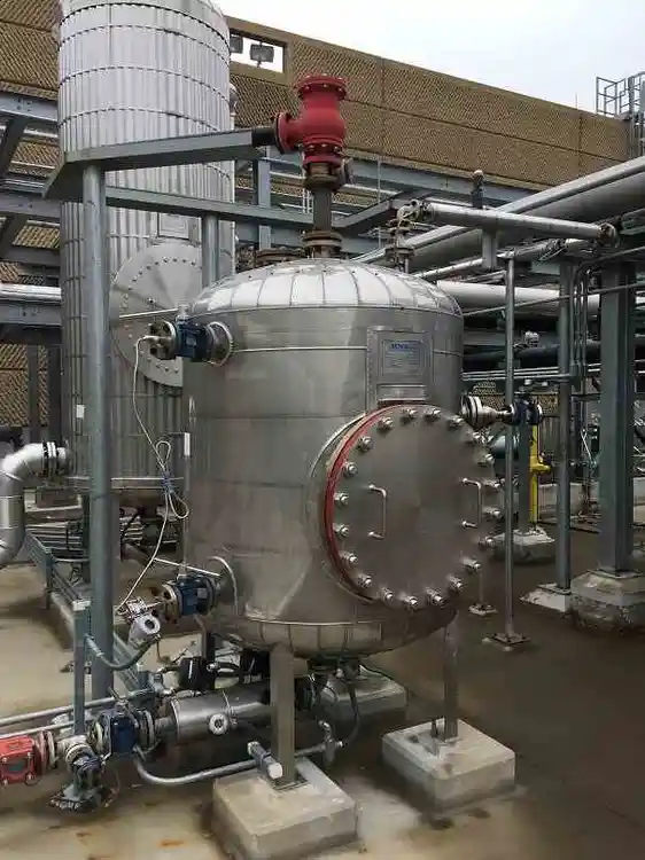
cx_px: 322
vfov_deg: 61.7
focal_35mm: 29
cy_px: 430
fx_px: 721
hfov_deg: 48.2
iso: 25
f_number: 2.2
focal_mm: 4.15
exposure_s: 1/409
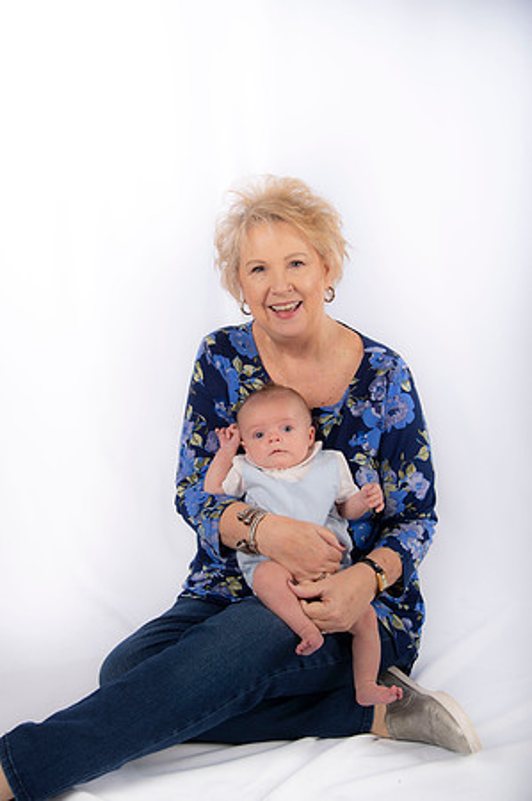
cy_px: 400
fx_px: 1022
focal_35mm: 46
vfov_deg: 42.8
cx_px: 266
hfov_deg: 29.2
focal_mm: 46
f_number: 5.6
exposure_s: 1/200
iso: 100
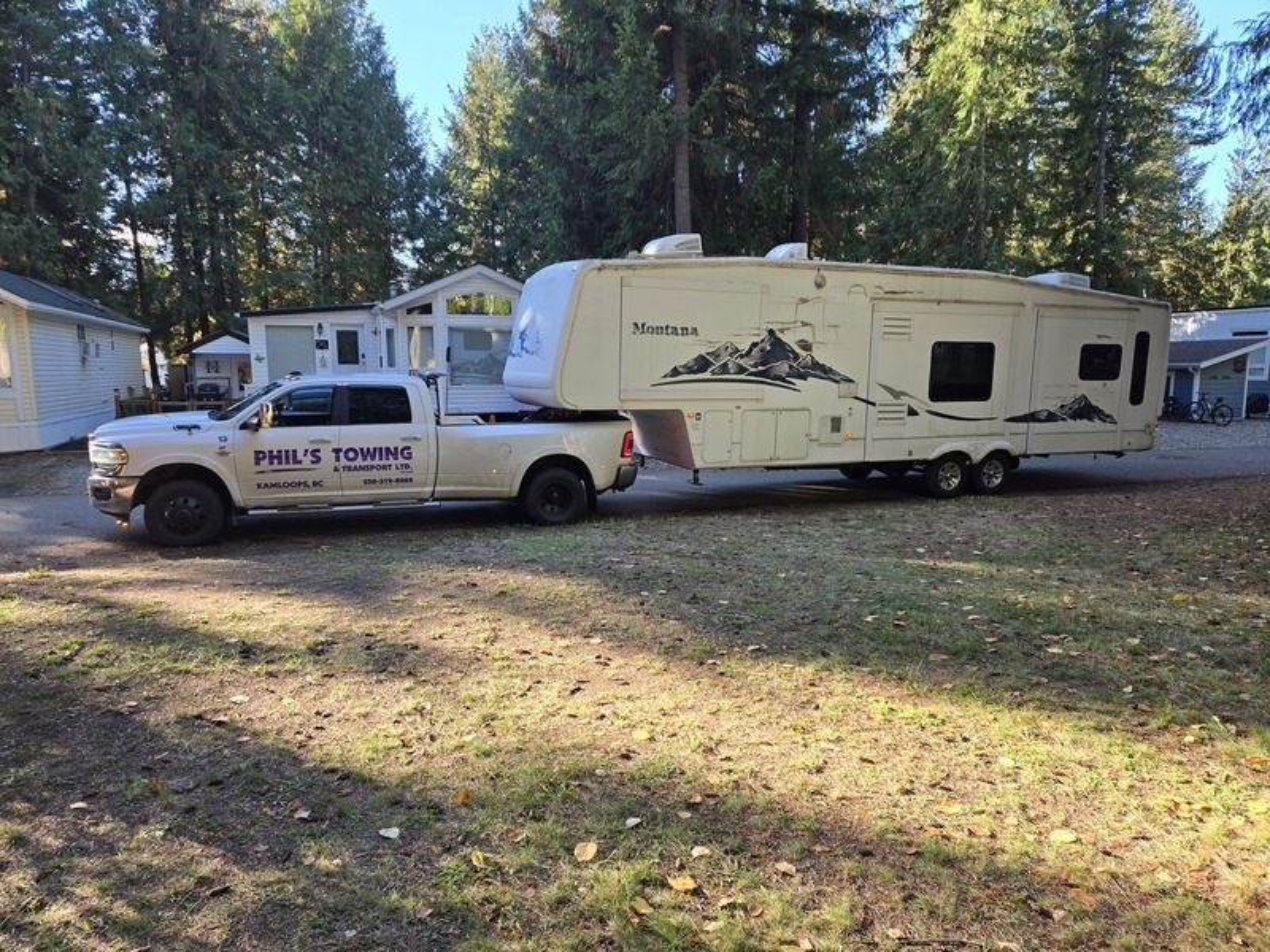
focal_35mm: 23
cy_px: 476
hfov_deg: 73.9
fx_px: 844
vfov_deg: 58.9
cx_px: 635
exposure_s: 1/182
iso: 25
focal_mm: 5.4
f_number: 1.8
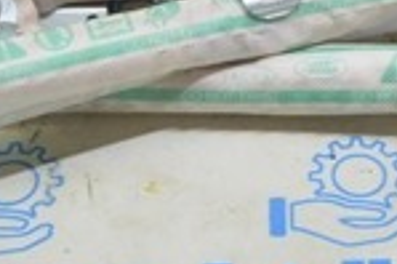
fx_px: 1421
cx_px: 376
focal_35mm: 129
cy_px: -129
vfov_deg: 10.3
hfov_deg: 15.7
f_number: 5.6
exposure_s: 1/20
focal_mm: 20
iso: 400
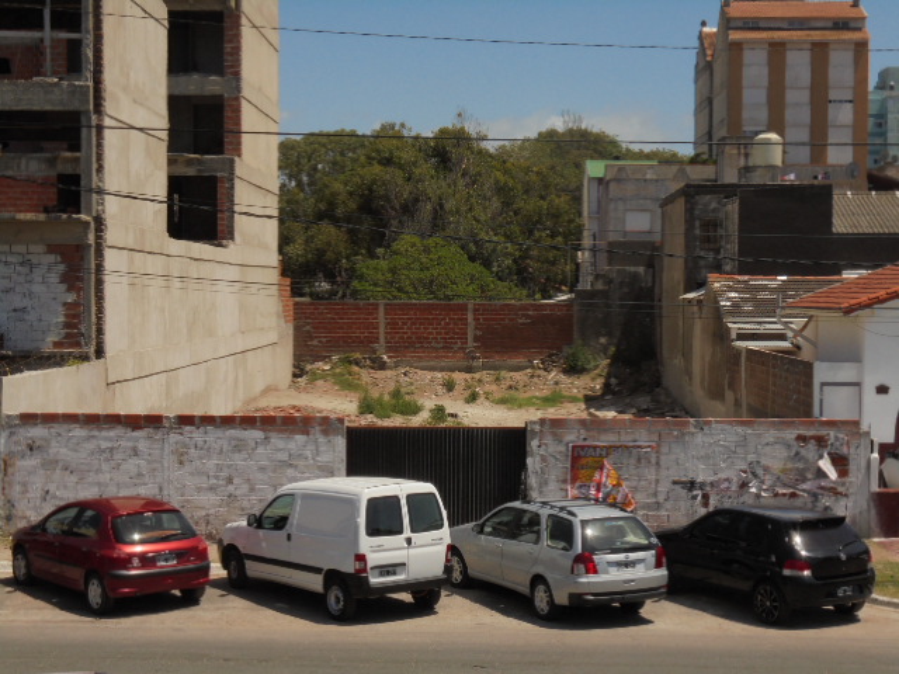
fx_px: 1662
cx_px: 450
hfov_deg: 30.3
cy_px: 337
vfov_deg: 22.9
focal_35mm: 64
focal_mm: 11.5
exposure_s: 1/800
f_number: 5.6
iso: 100
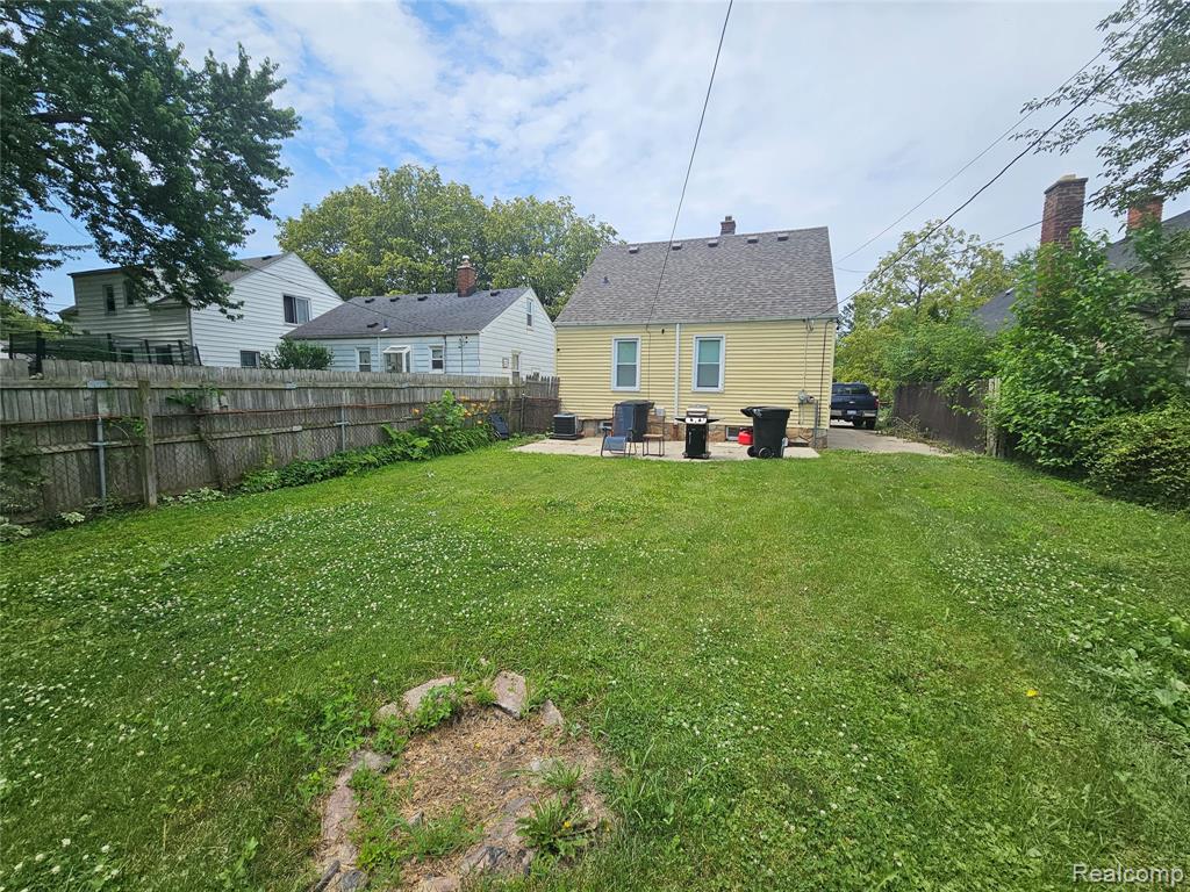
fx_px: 447
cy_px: 446
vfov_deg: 89.9
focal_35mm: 13
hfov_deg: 106.2
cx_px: 595
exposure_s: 1/2289
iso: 50
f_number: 2.2
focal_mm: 2.2
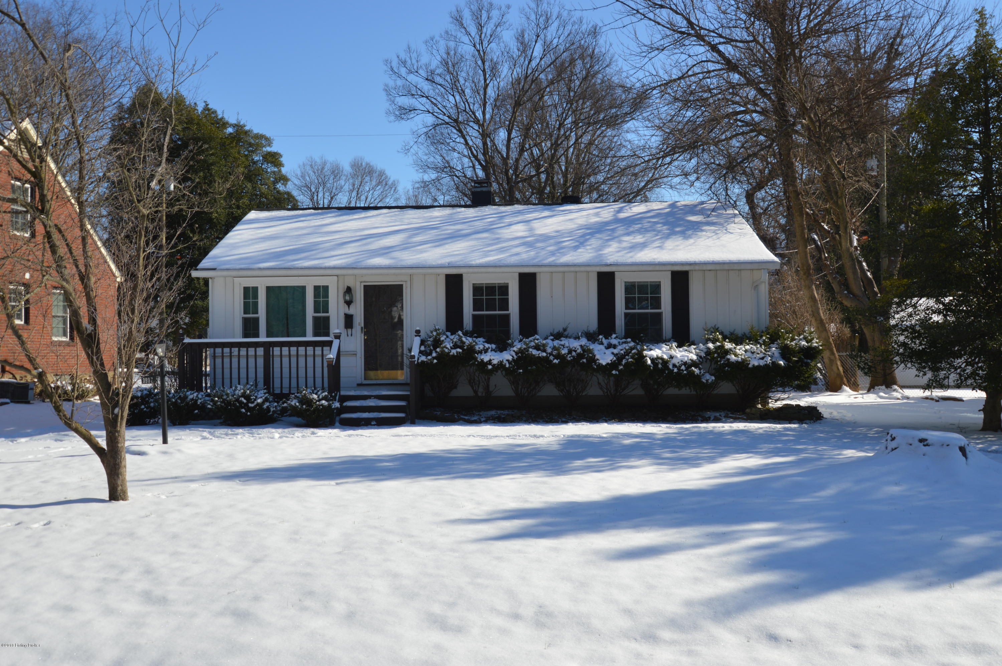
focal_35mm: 36
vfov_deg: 36.8
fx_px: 1001
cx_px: 501
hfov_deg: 53.2
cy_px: 333
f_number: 8
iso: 100
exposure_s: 1/250
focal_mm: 24
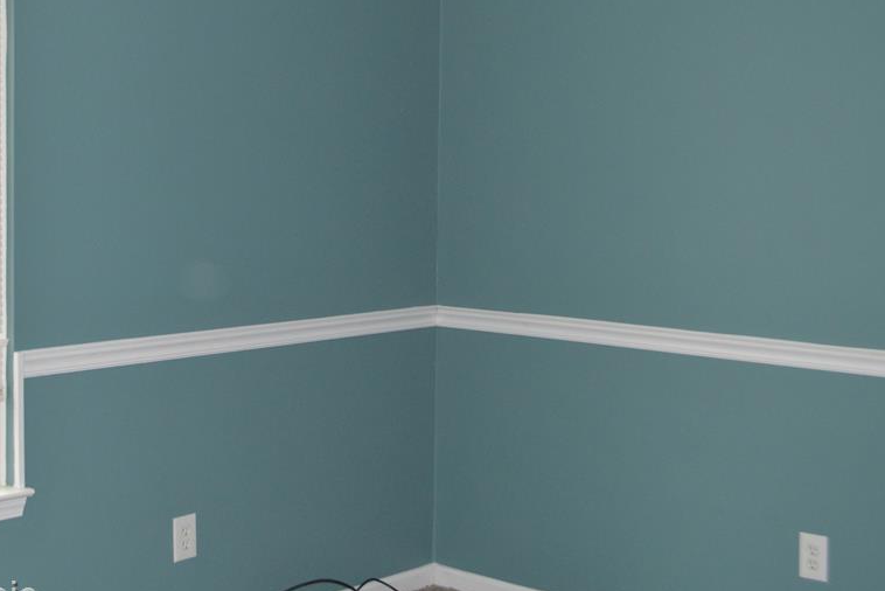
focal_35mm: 59
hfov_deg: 34.0
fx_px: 1443
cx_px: 344
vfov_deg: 23.1
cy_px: 225
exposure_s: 1/60
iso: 1250
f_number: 4.5
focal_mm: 29
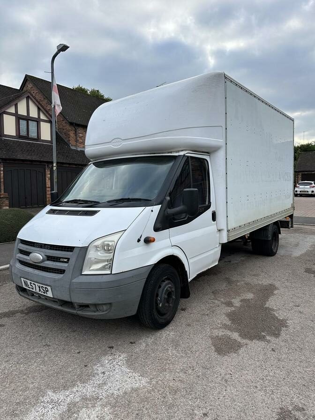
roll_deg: +0.5
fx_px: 291
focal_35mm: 24
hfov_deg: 56.8
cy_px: 210
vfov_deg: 71.6
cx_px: 158
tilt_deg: -2.8
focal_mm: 6.86
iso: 80
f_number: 1.78
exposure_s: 1/1304
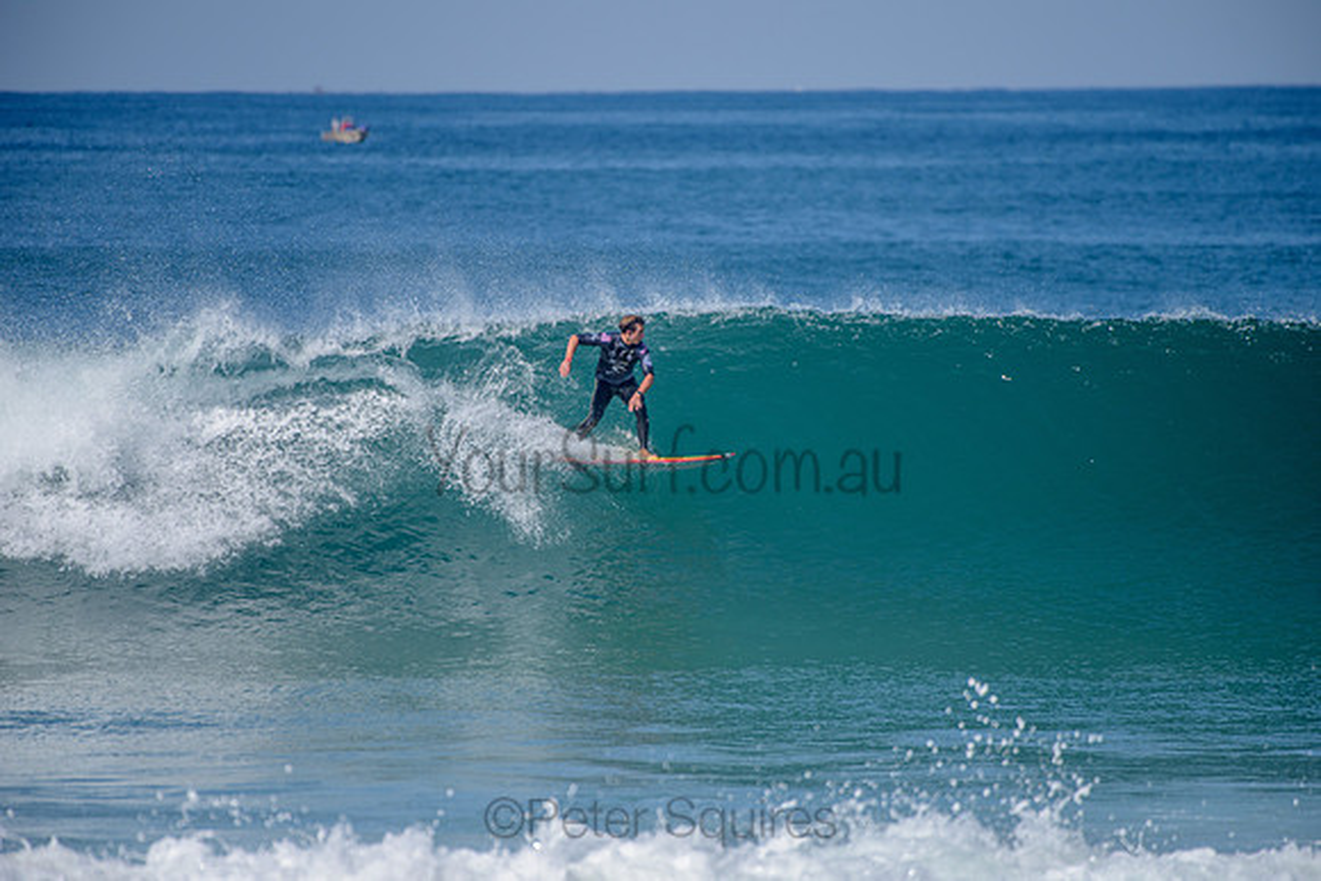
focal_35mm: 500
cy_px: 440
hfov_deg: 4.1
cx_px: 660
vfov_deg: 2.8
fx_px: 18351
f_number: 5.6
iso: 160
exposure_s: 1/2000
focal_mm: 500
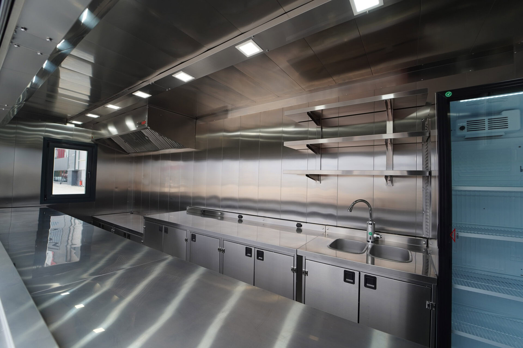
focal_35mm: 14
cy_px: 174
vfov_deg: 81.2
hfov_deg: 104.3
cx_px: 262
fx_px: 203
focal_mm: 14
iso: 250
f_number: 4
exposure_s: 1/160
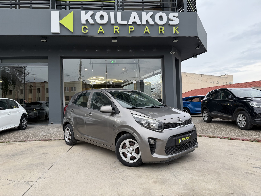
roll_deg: +2.0
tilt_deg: +1.7
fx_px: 181
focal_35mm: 24
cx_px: 130
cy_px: 98
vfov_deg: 56.8
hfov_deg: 71.6
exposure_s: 1/261
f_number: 1.78
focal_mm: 6.76
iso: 80
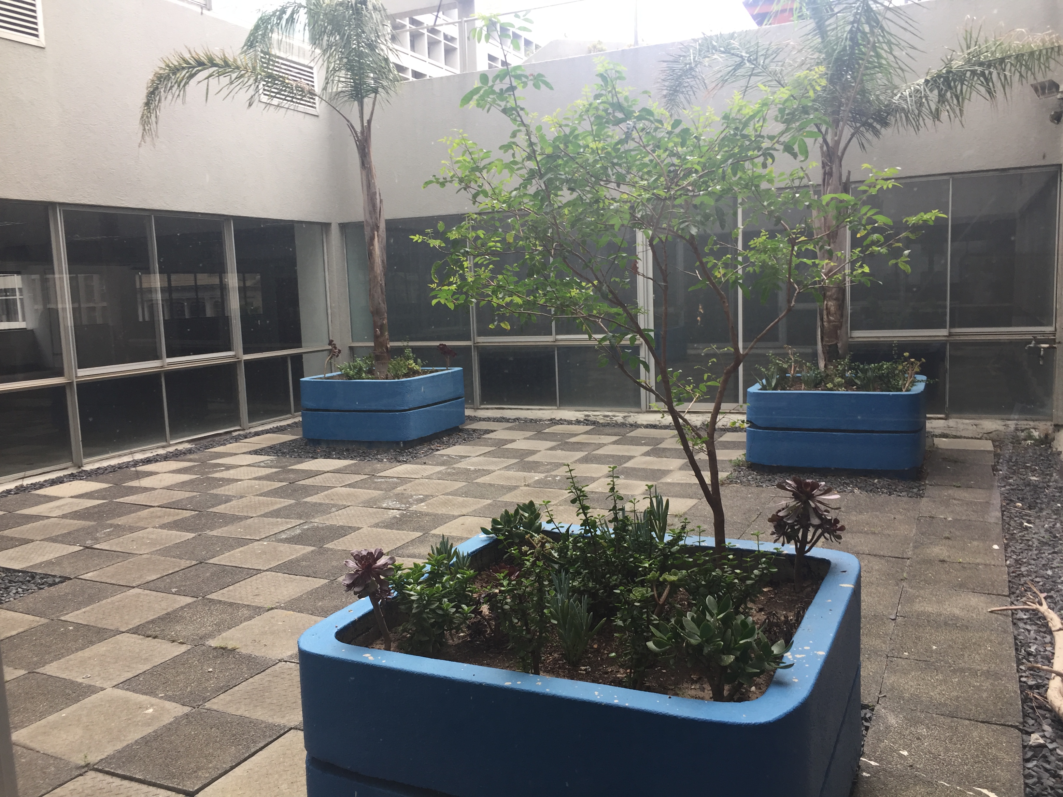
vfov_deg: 48.2
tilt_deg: -6.8
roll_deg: +3.4
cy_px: 398
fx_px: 891
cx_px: 532
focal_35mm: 29
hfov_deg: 61.7
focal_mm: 4.15
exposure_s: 1/113
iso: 32
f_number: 2.2
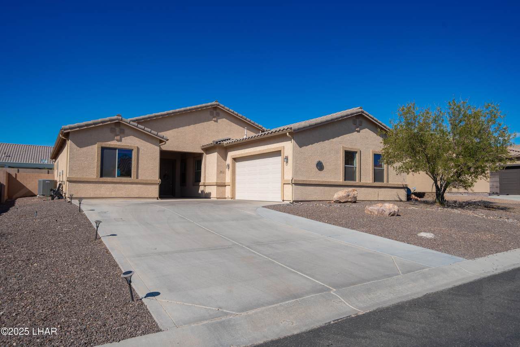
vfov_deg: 52.4
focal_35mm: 24
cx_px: 260
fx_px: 352
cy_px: 174
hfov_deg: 72.9
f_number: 6.3
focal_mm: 24
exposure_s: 1/800
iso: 100
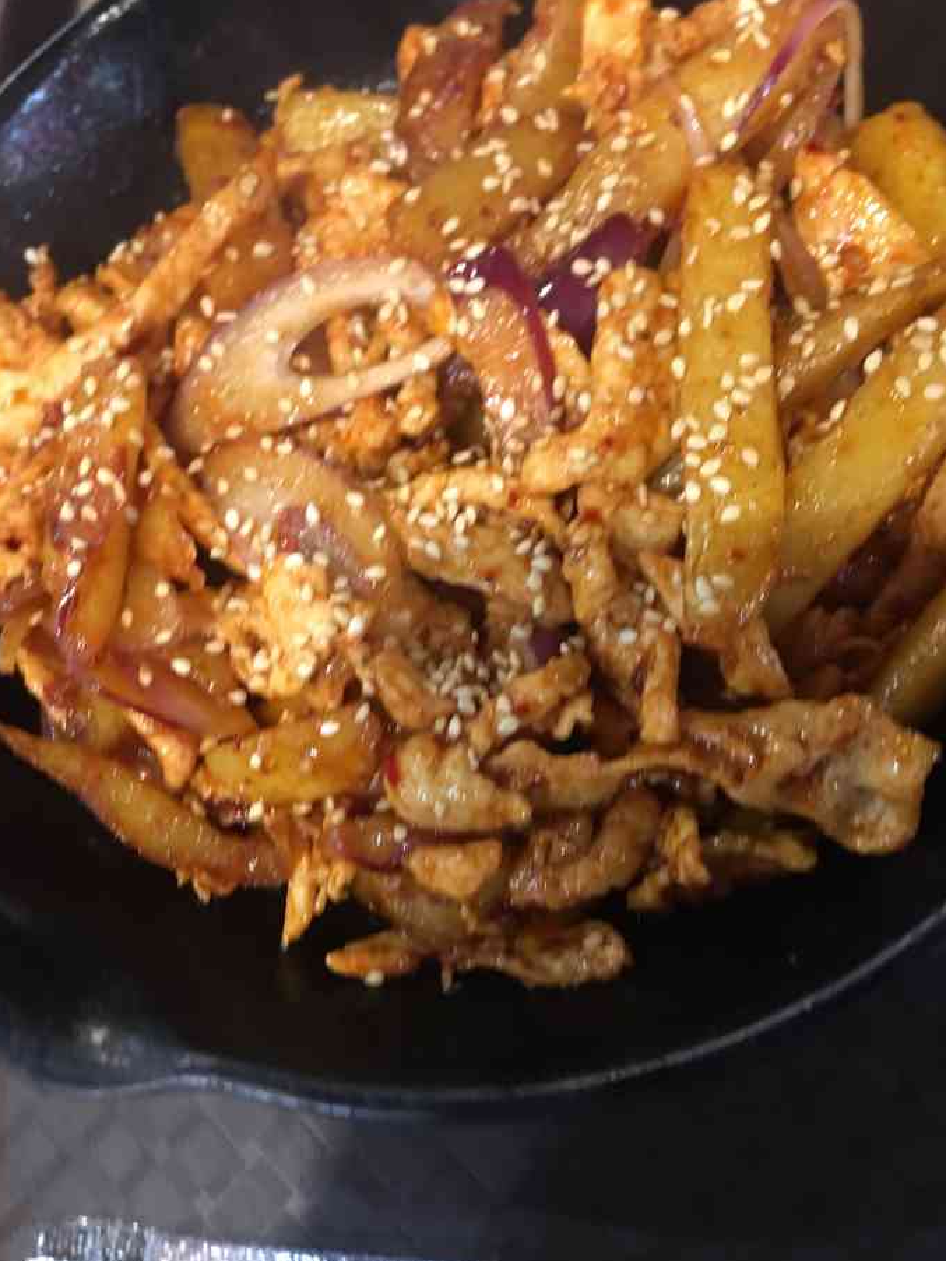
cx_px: 476
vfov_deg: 59.9
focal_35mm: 30
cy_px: 648
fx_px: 1093
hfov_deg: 46.8
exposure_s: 1/8
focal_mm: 4.15
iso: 100
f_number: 2.2
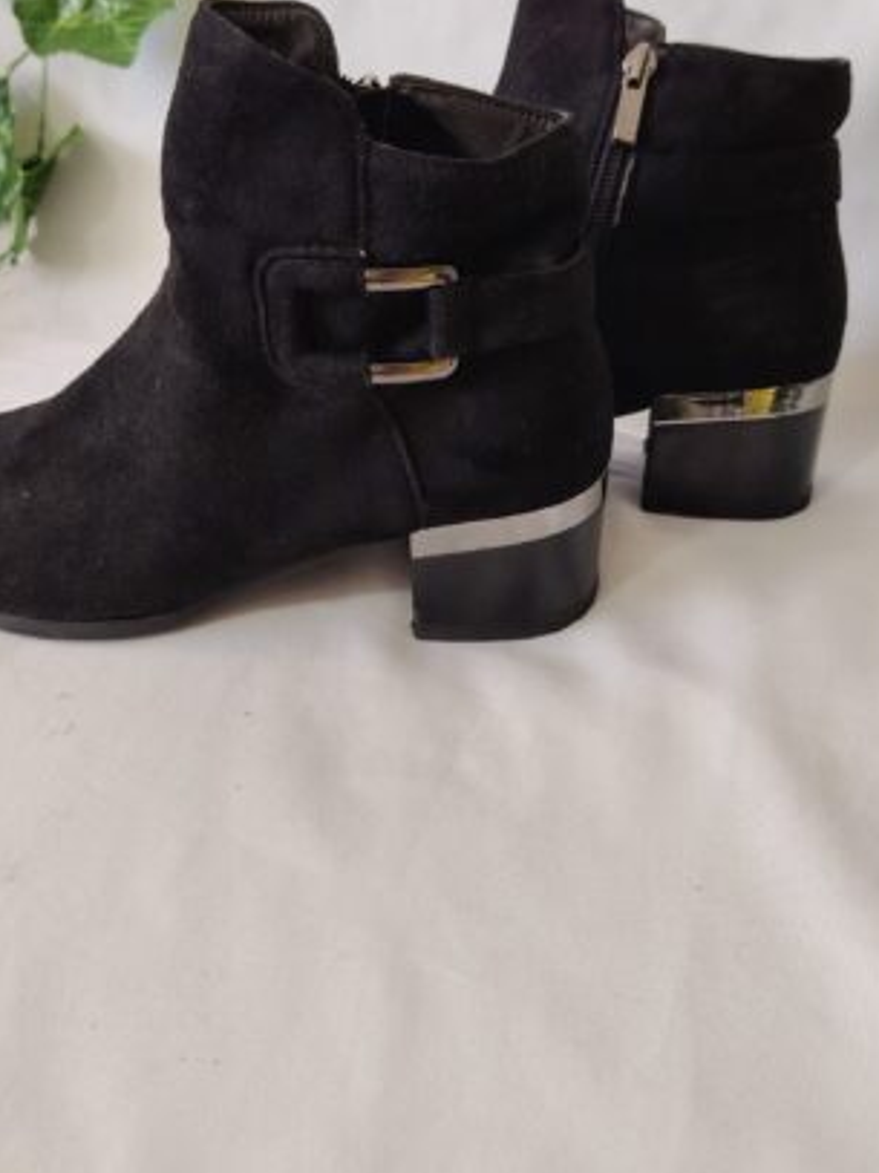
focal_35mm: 33
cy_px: 412
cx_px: 412
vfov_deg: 54.5
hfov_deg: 42.9
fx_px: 1118
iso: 400
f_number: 1.75
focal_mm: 5.25
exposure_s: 1/33.3
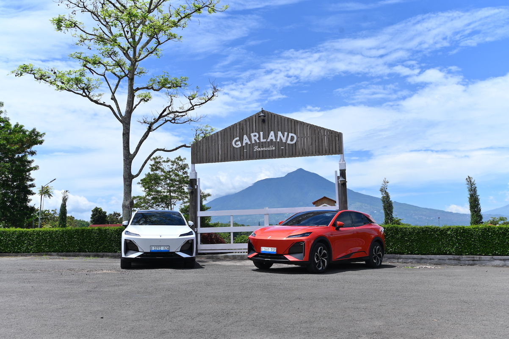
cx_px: 254
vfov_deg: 37.8
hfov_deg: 54.5
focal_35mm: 35
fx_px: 495
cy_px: 170
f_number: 6.3
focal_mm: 35
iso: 79
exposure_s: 1/500
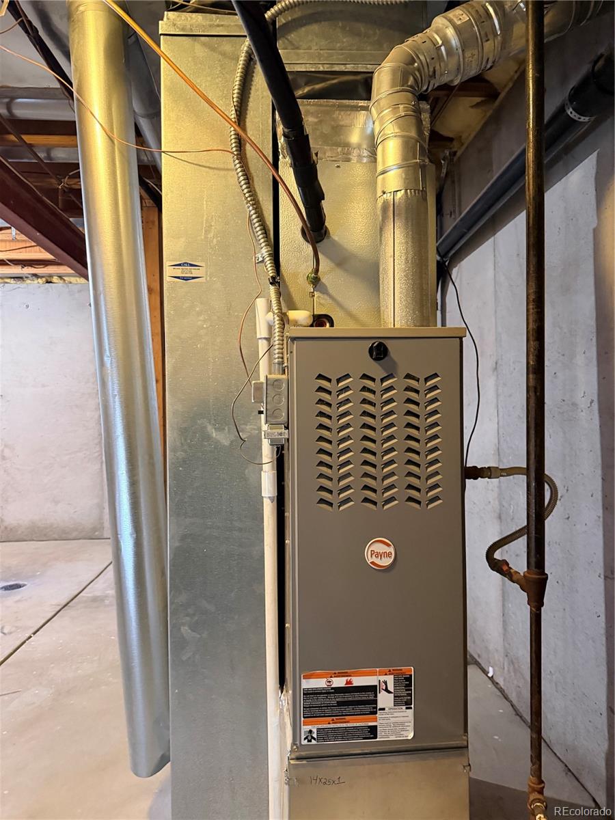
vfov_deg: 71.6
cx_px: 308
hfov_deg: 56.8
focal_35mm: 24
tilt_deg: -1.0
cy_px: 410
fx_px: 569
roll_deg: +1.1
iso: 1000
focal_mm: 6.76
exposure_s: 1/40
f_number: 1.78
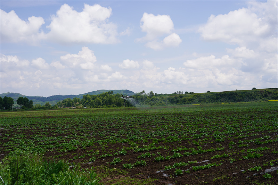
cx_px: 139
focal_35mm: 39
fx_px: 301
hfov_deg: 49.6
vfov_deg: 34.2
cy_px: 92
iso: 100
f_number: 5
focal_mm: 39
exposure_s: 1/800
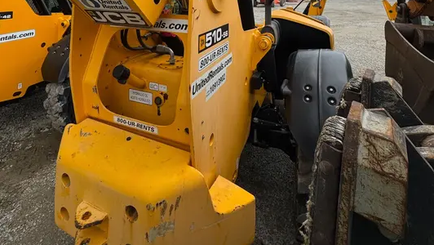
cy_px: -19
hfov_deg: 83.8
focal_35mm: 21
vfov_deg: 43.0
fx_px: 242
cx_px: 210
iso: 40
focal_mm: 2.22
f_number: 2.2
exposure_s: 1/1395
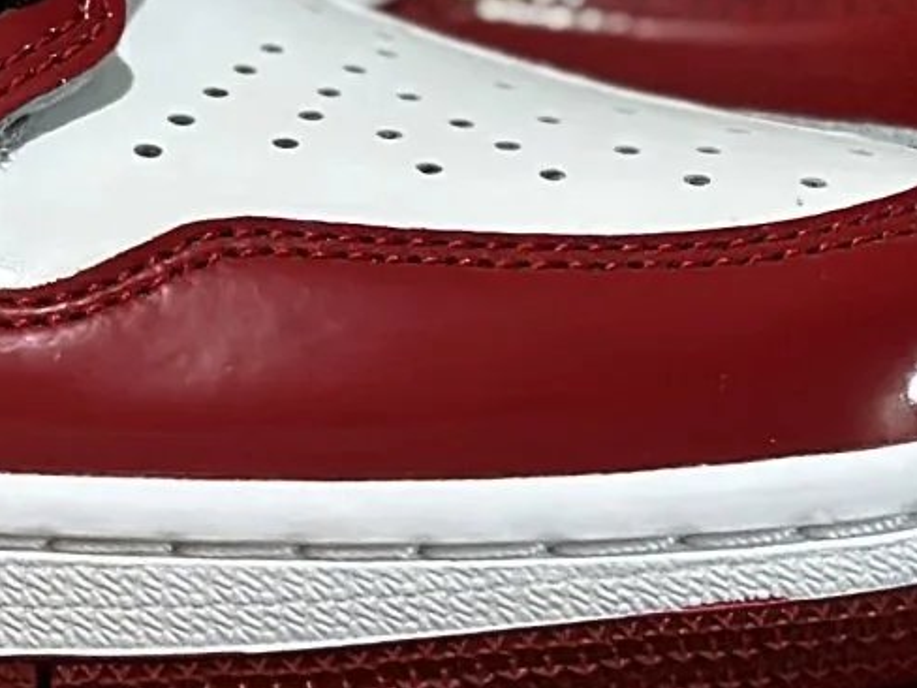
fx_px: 6676
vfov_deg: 5.8
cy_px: -515
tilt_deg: -7.6
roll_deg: -1.9
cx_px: -395
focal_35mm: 252
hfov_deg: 7.7
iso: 320
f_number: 1.78
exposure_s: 1/33
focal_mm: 6.86
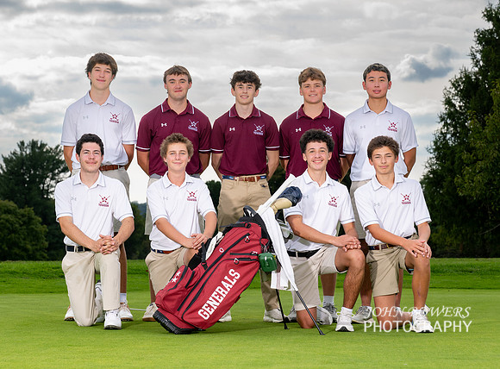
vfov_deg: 12.9
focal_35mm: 113
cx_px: 257
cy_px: 164
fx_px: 1628
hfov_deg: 17.5
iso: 160
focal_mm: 71
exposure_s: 1/320
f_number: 6.3
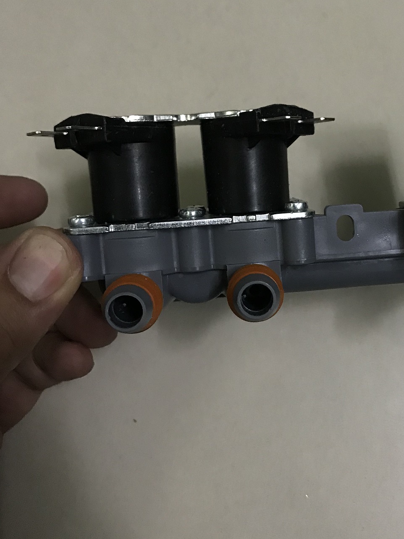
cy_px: 224
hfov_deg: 32.2
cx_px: 307
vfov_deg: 42.8
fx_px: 685
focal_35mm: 44
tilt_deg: -75.9
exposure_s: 1/17
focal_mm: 3.99
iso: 80
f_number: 1.8
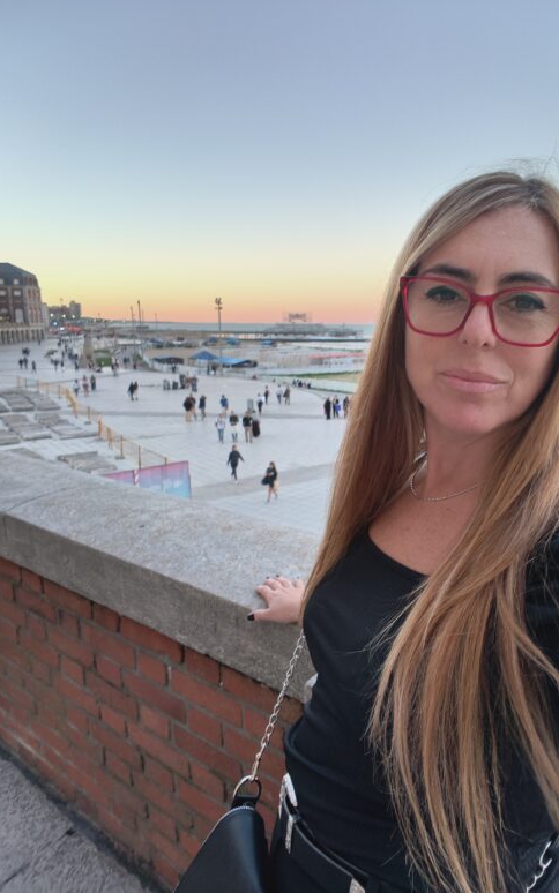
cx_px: 341
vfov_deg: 77.1
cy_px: 433
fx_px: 560
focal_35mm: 23
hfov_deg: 52.6
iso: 661
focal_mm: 3.09
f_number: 2
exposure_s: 1/25
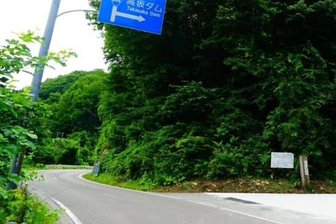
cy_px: 64
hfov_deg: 46.3
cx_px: 262
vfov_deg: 32.9
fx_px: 373
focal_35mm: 40
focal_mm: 24
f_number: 5.6
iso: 100
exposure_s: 1/90
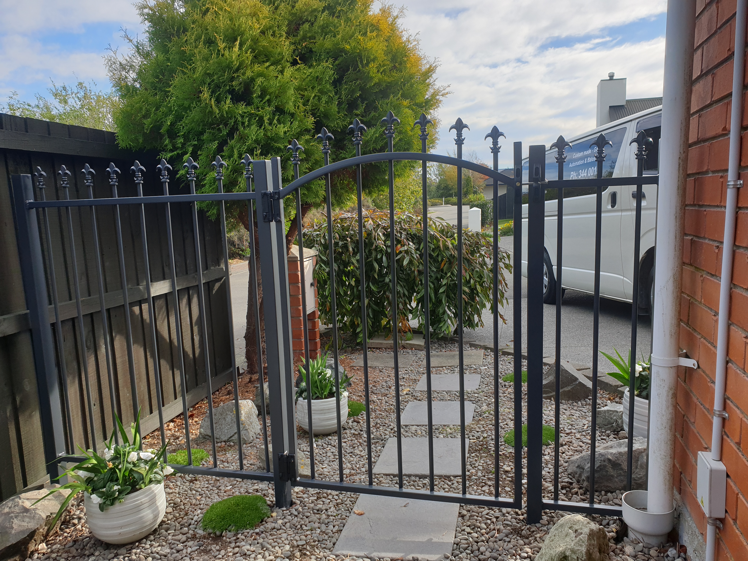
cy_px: 280
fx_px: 562
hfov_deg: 67.3
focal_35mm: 26
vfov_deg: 53.1
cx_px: 374
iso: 50
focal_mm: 4.3
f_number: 2.4
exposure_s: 1/521
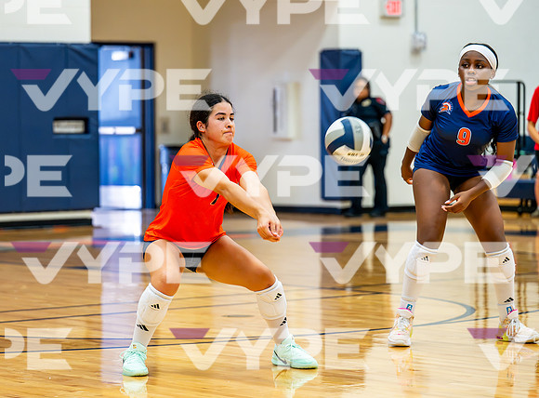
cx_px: 190
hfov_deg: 14.1
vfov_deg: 10.4
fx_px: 2181
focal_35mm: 141
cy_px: 194
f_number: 2.8
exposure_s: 1/800
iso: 3200
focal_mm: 110
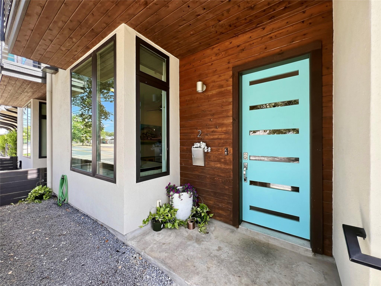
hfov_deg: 106.2
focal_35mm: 13
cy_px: 143
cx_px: 190
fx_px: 143
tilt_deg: -0.2
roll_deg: -0.5
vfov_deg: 89.9
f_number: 1.8
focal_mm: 1.6
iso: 40
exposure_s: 1/99
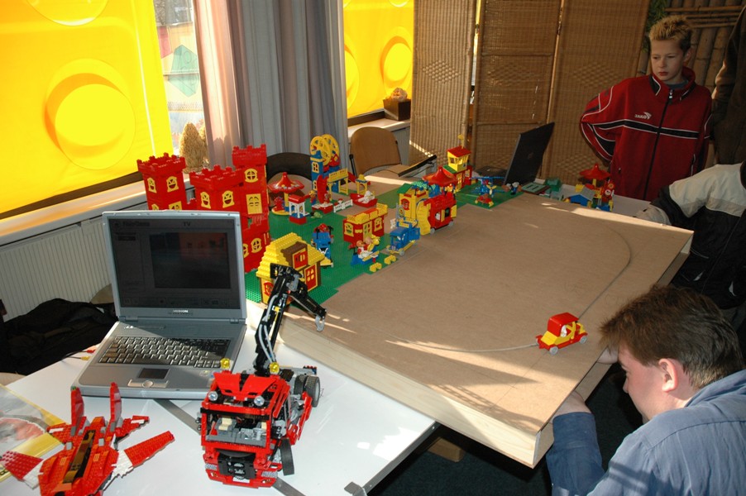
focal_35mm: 27
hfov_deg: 67.4
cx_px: 373
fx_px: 559
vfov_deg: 47.9
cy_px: 248
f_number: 4.5
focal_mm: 18
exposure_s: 1/500
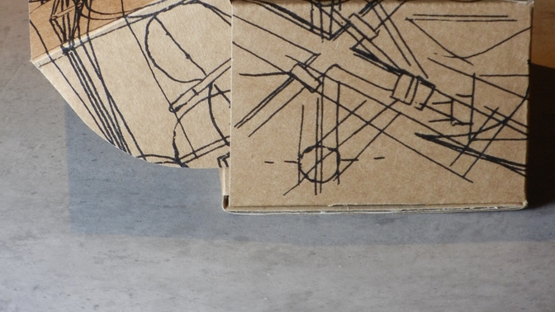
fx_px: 6446
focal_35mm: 438
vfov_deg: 2.8
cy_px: 43
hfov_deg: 4.9
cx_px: 278
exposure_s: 1/30
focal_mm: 54
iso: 282
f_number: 5.6
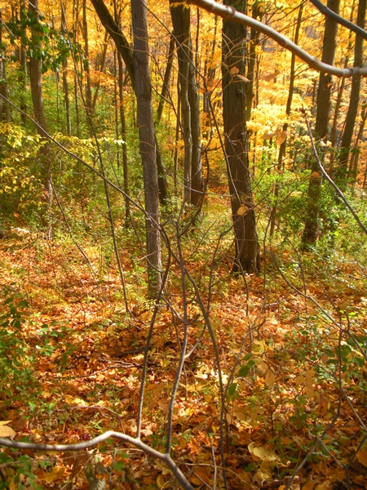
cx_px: 184
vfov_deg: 51.4
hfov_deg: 39.7
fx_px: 509
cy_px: 245
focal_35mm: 36
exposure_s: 1/153
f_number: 3.5
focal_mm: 6.3
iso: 64
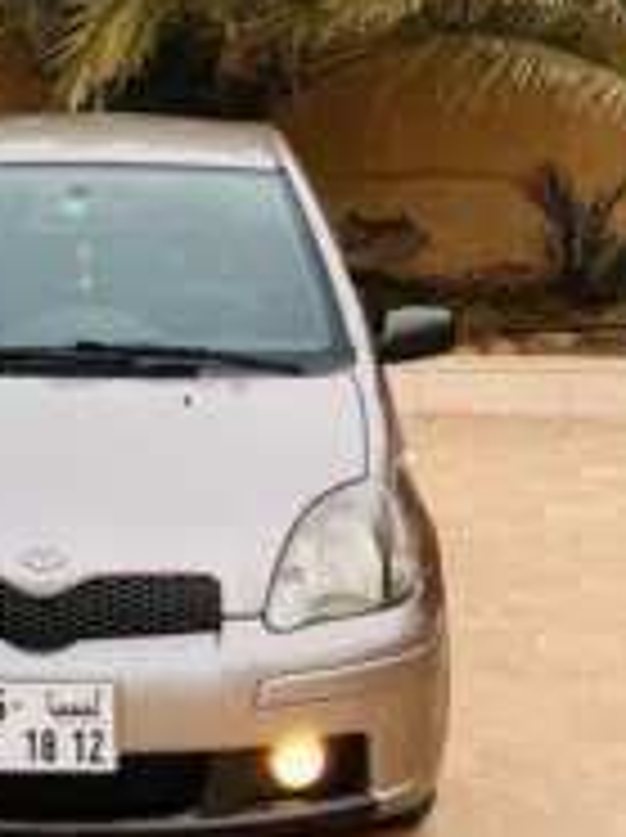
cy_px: 94
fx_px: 1353
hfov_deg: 25.3
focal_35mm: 56
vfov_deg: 32.8
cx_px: 68
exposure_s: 1/220
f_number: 1.5
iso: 40
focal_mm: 5.7
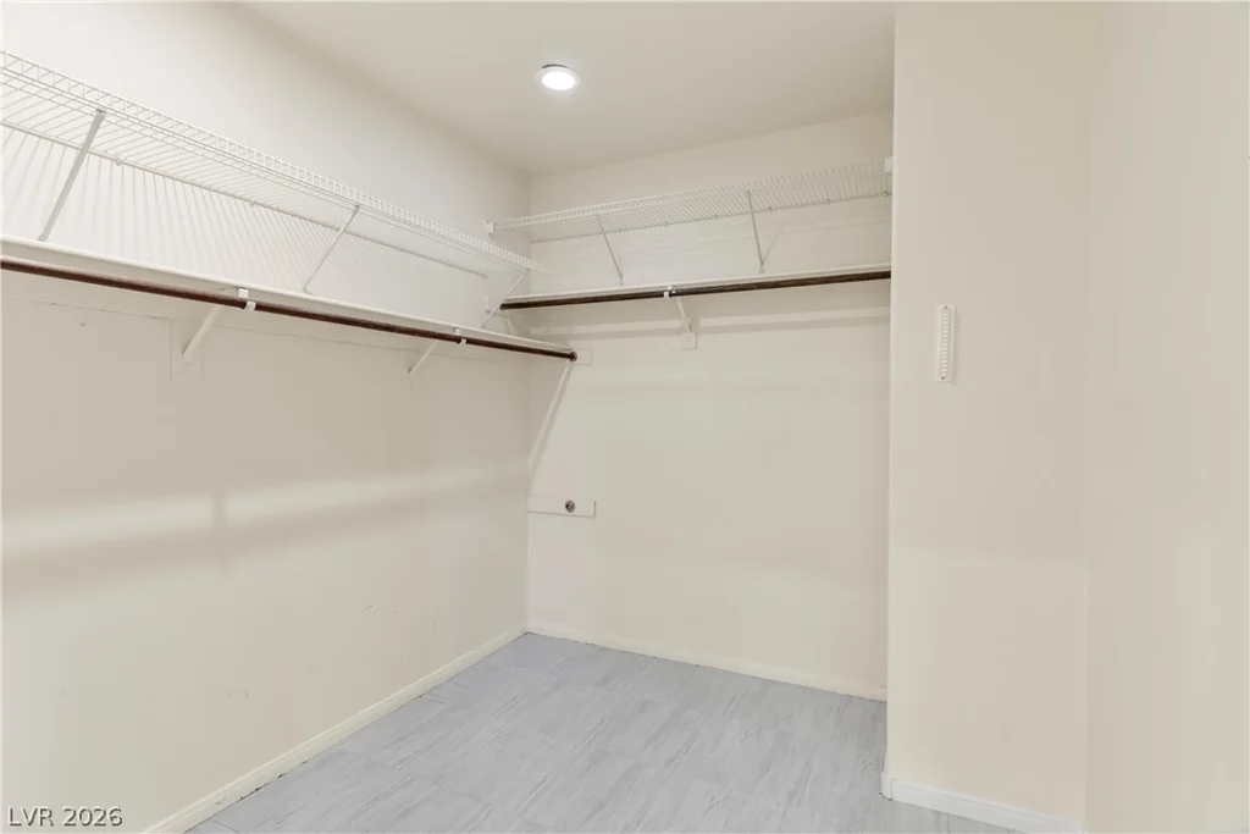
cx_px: 625
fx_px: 590
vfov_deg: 70.5
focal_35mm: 17
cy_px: 417
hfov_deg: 93.3
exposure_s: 1/1.67
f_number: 8
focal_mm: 17
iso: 400
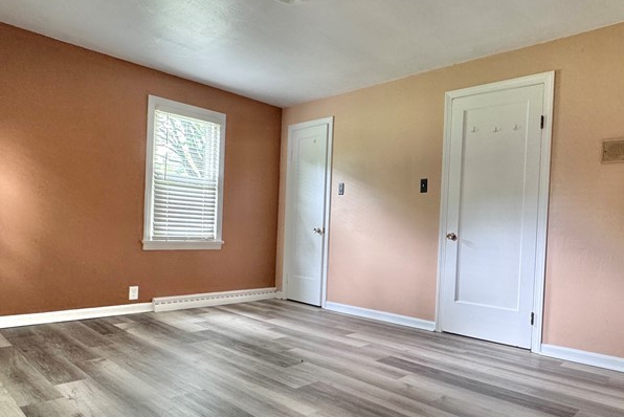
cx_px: 352
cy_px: 239
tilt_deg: -1.3
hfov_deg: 71.2
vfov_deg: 51.2
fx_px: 434
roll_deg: -2.0
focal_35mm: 25
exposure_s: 1/60
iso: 250
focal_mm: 2.22
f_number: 2.2
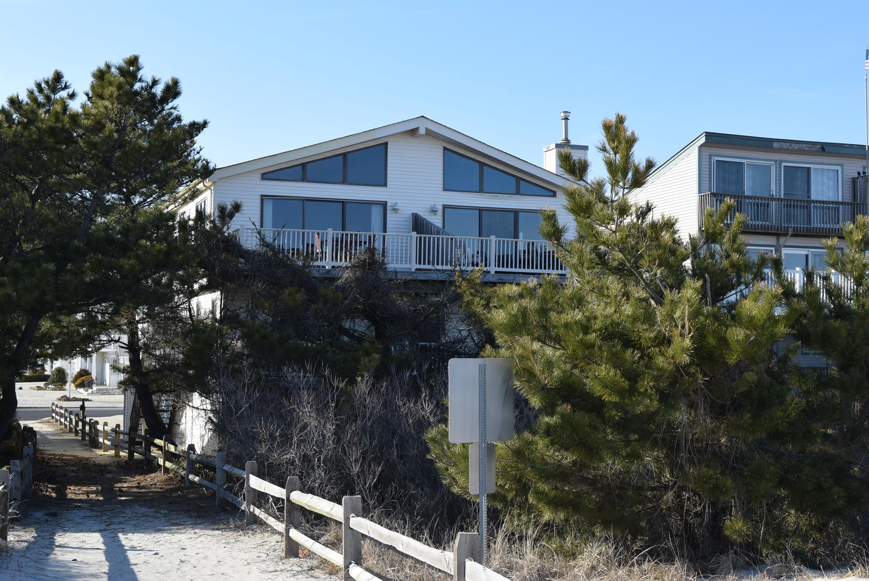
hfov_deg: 41.1
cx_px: 434
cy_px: 290
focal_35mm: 48
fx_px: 1159
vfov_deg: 28.1
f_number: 9
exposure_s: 1/320
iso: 200
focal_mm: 32
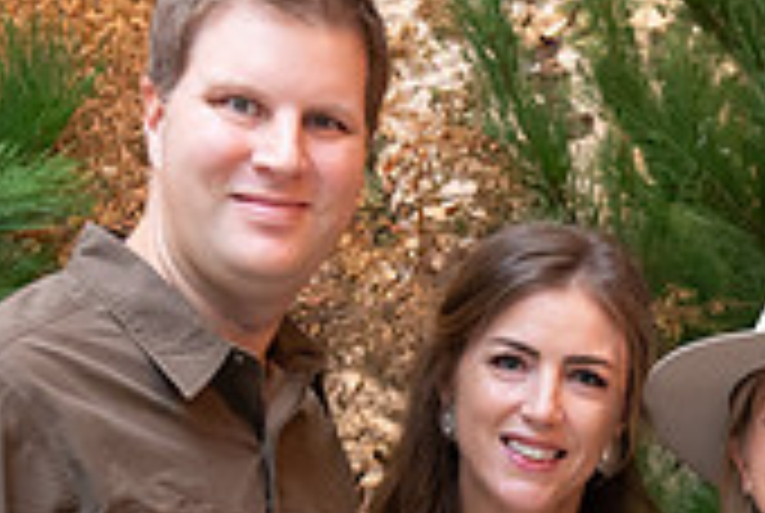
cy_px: 718
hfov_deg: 13.5
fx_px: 3193
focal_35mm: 150
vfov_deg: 9.0
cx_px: 724
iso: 3200
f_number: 5
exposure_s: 1/100
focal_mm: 44
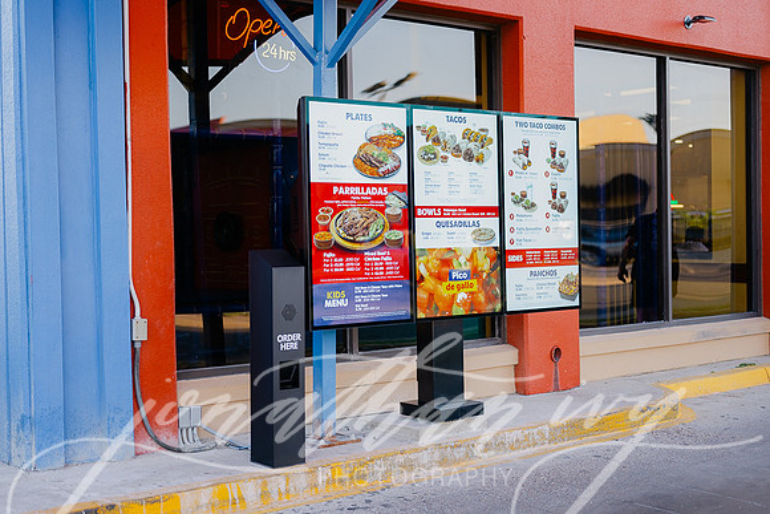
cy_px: 257
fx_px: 1070
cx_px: 385
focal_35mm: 50
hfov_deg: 39.6
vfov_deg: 27.0
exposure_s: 1/400
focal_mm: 50
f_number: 2
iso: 64
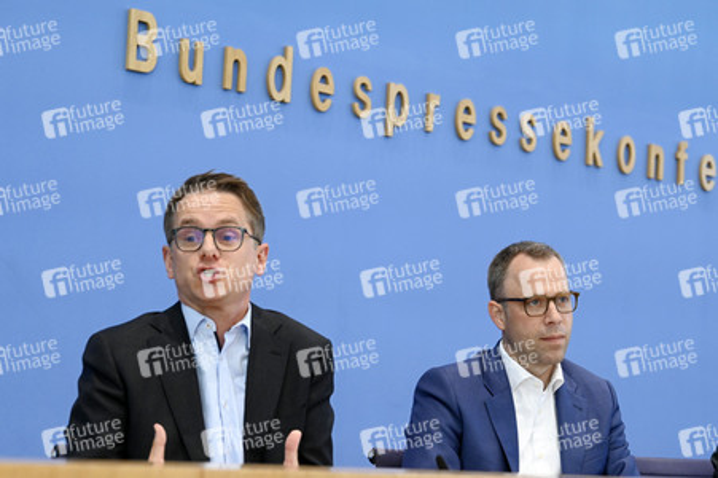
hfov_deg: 23.7
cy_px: 239
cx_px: 359
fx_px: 1714
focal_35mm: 86
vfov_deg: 15.9
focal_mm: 86
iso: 3200
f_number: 5.6
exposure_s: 1/640
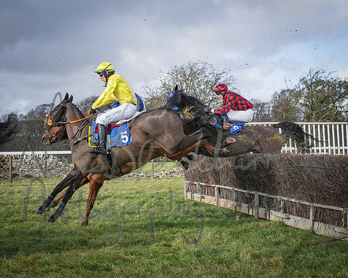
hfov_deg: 27.9
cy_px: 186
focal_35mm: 68
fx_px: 701
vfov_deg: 22.3
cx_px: 194
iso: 400
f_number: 4
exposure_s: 1/1600
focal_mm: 35
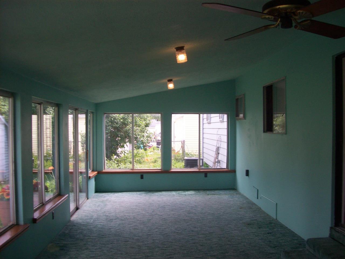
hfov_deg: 51.4
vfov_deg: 39.6
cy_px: 130
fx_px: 359
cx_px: 172
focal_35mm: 36
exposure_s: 1/153
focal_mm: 6
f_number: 2.7
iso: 80
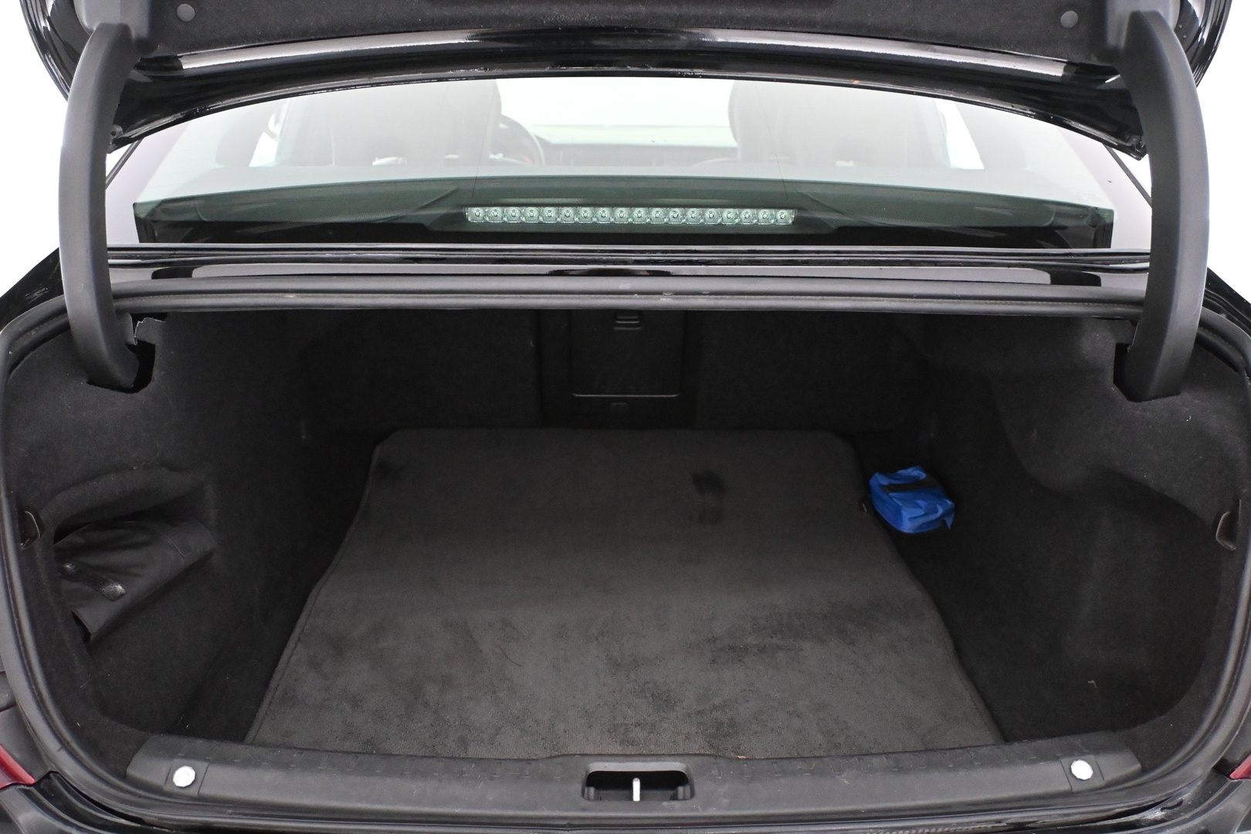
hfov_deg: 53.1
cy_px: 417
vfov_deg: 36.9
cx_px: 626
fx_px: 1251
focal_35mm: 36
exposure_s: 1/60
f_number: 4.2
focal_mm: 24
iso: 7200
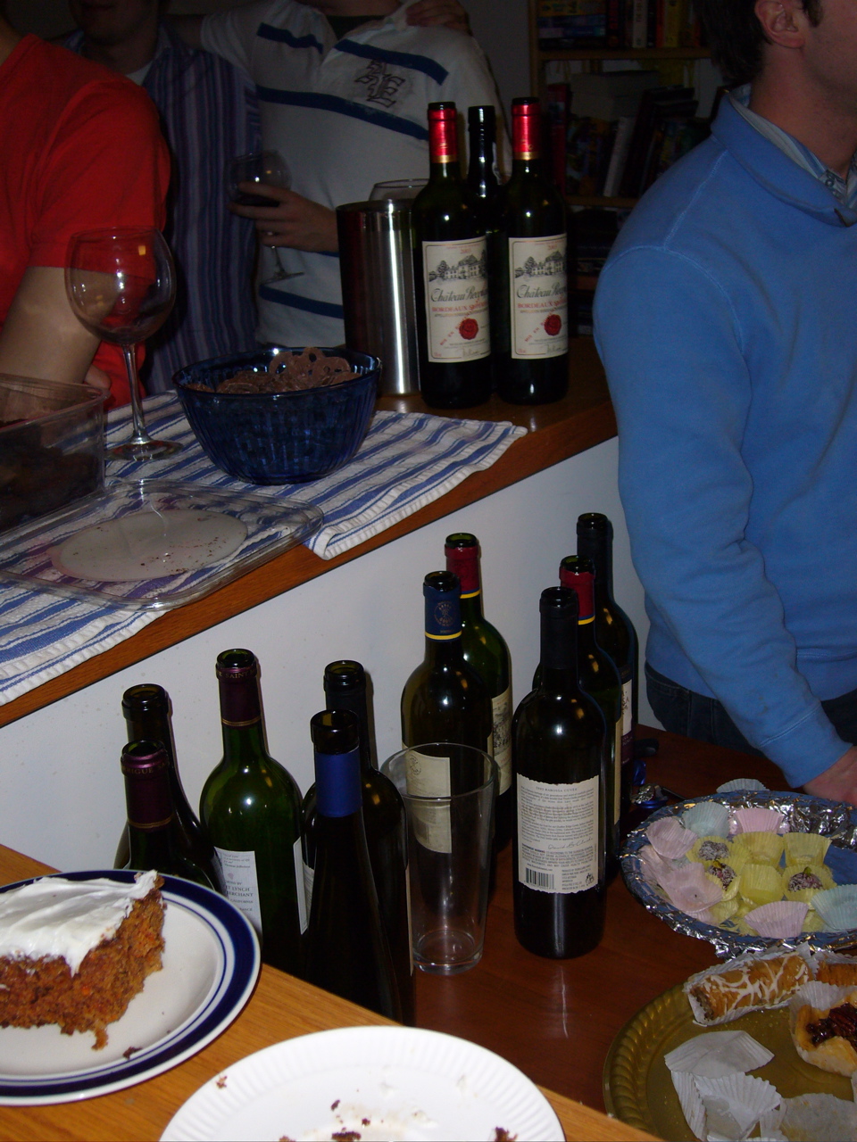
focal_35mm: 45
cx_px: 428
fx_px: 1485
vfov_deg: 42.1
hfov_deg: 32.2
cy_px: 571
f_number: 3.2
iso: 100
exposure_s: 1/60
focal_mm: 7.5
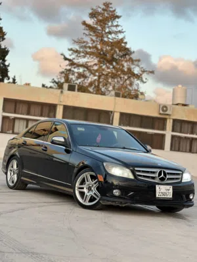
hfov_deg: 19.1
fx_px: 584
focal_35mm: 77
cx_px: 98
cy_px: 131
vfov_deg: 25.3
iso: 64
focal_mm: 9
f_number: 2.8
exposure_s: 1/121
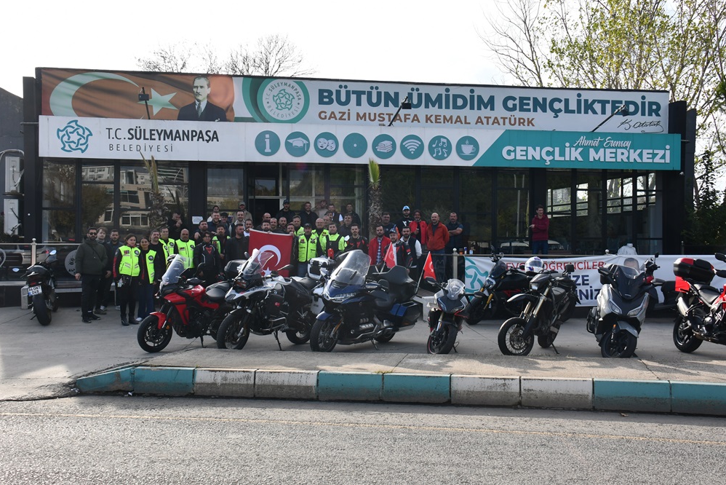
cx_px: 354
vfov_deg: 33.4
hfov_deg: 48.4
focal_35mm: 40
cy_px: 240
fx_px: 807
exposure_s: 1/250
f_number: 8
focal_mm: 26
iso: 160
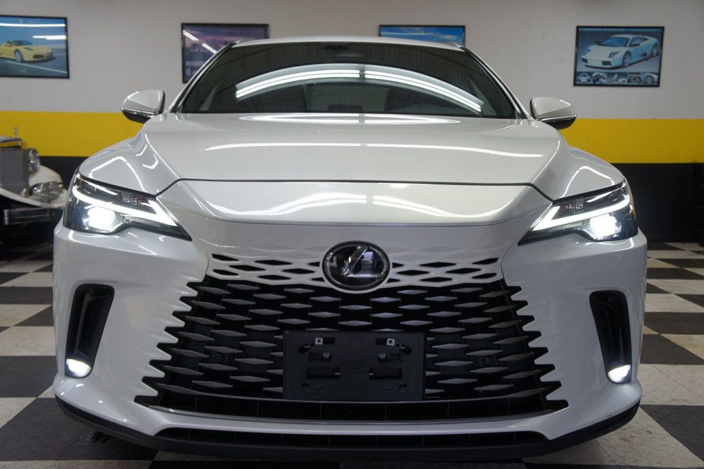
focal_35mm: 38
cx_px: 352
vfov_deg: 35.5
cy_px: 234
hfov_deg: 51.3
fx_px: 733
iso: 200
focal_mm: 25
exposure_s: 1/40
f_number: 4.5
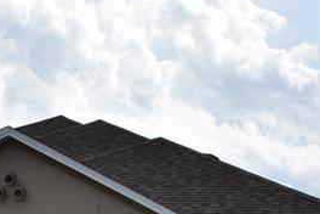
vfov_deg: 8.2
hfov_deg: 12.6
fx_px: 1449
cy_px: 347
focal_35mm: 163
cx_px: 65
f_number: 11
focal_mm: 28
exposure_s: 1/500
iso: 400
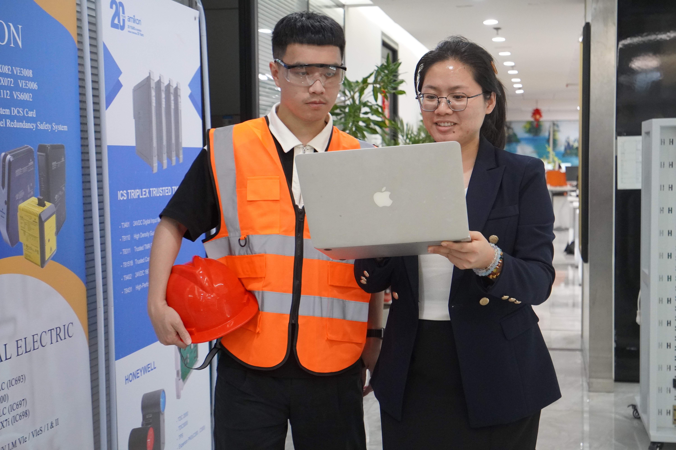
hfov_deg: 37.9
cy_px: 225
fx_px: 986
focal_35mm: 52
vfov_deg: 25.8
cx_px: 338
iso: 3200
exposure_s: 1/160
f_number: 4
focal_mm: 35
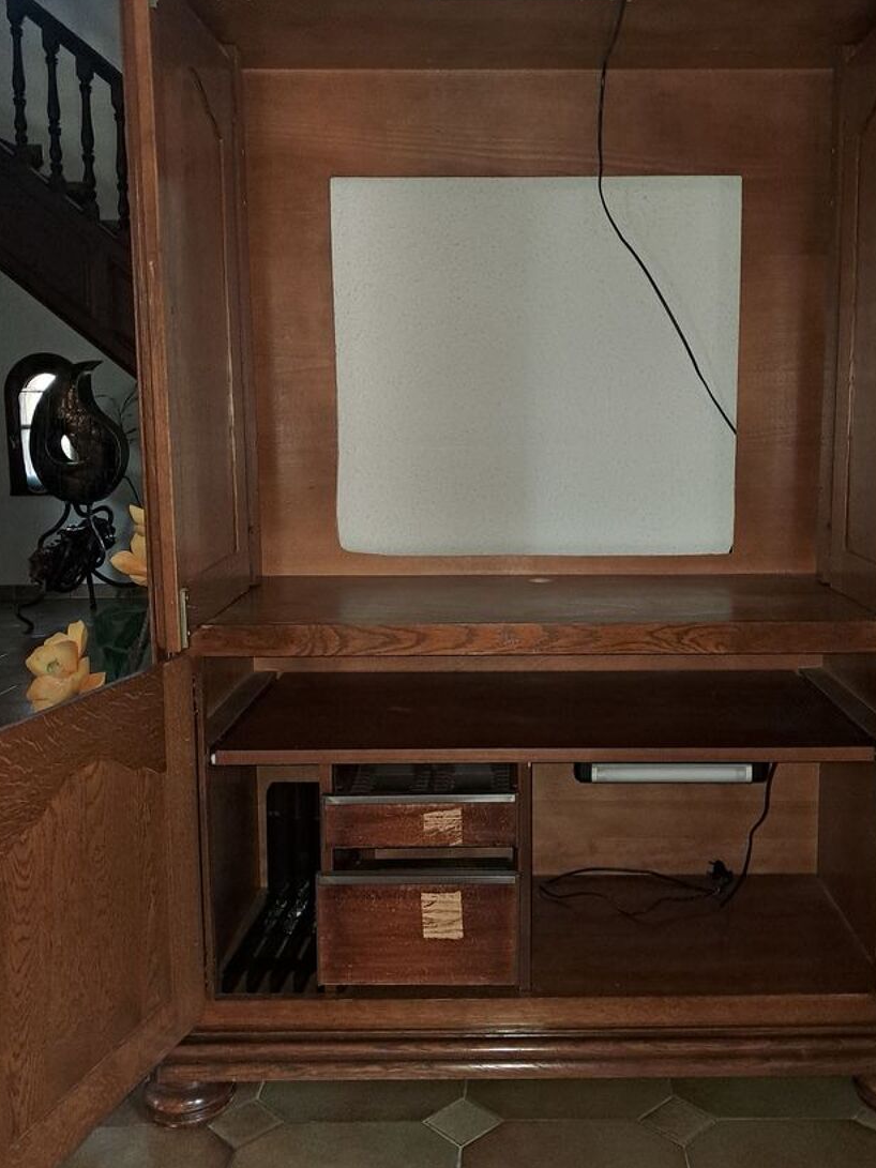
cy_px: 564
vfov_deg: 55.3
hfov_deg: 42.8
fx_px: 1114
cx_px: 511
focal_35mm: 33
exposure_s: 1/60
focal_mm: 4
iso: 500
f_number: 1.8
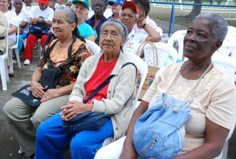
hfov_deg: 46.3
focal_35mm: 42
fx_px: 276
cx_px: 118
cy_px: 80
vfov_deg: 32.1
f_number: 5.6
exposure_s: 1/160
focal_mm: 28
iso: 400
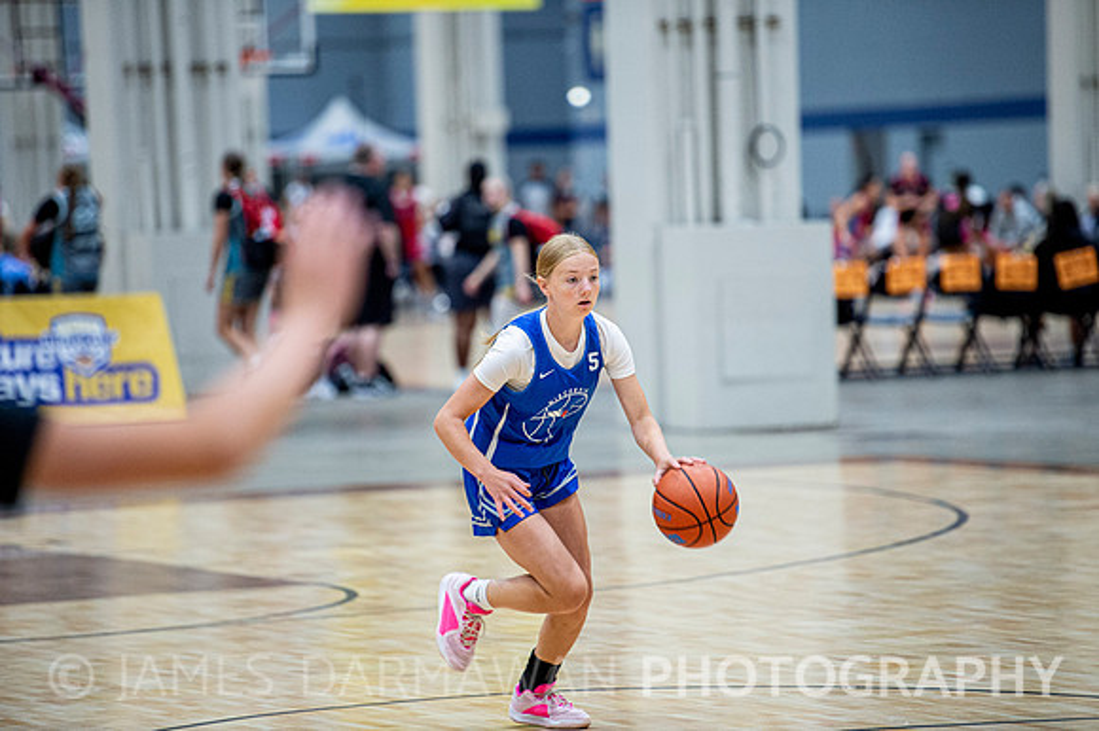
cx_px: 550
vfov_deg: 6.9
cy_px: 366
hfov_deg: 10.3
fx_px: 6102
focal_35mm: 200
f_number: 2.8
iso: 2000
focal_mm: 200
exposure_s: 1/500
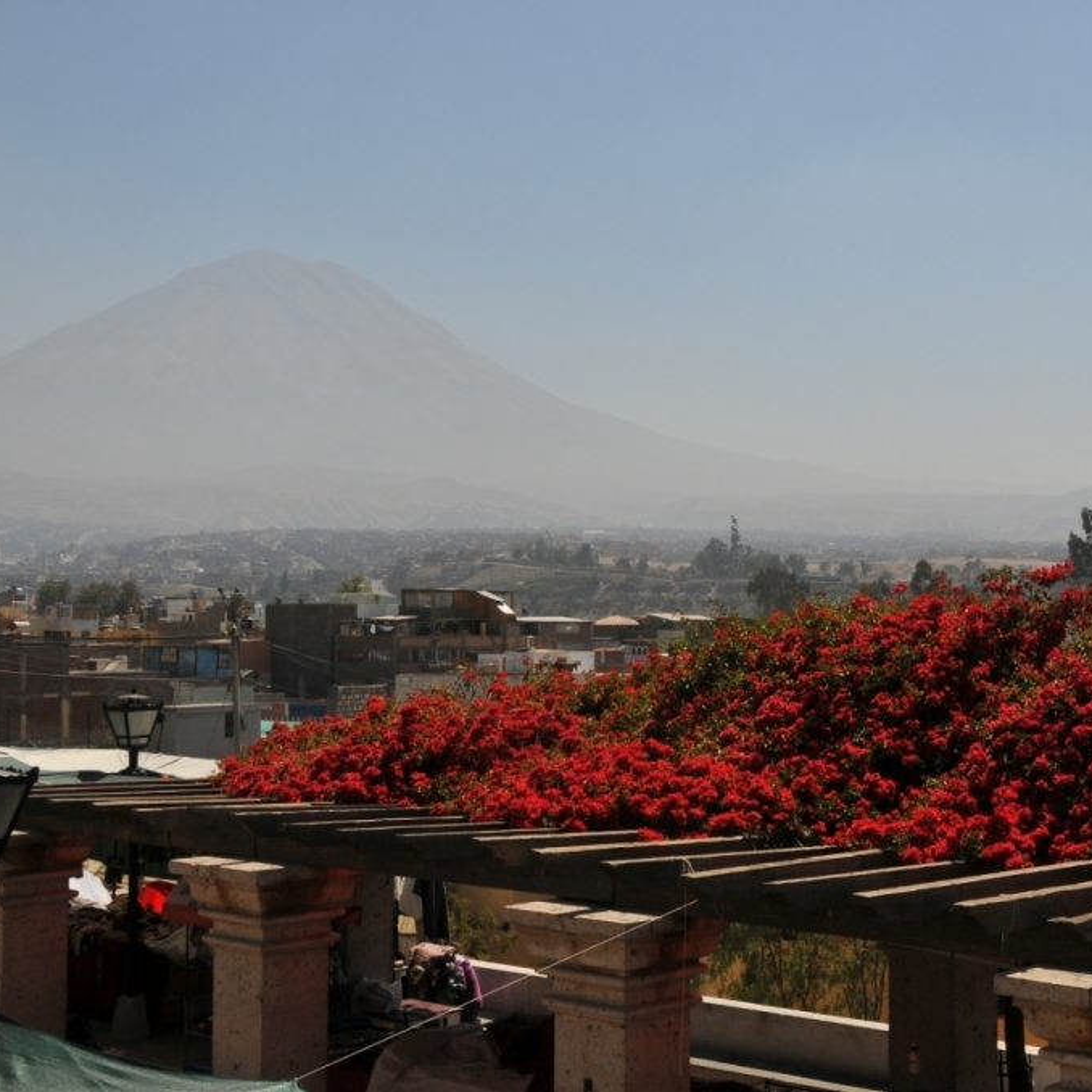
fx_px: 1785
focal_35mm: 50
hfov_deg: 33.8
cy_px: 546
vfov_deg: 34.0
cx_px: 714
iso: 200
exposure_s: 1/500
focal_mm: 26
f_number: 11
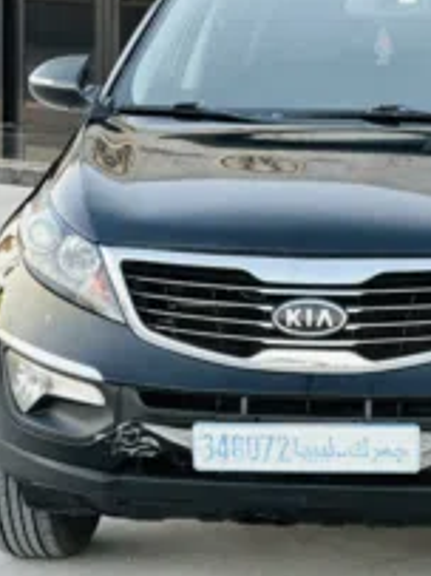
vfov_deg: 13.0
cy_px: 258
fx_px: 2526
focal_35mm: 152
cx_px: 346
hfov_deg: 9.7
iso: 160
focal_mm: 9
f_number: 2.8
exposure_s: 1/40
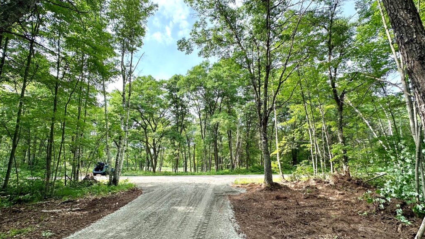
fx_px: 180
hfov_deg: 99.3
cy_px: 121
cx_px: 207
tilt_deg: +12.0
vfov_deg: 67.1
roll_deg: +1.3
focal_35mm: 16
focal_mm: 2.22
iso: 40
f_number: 2.2
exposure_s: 1/387
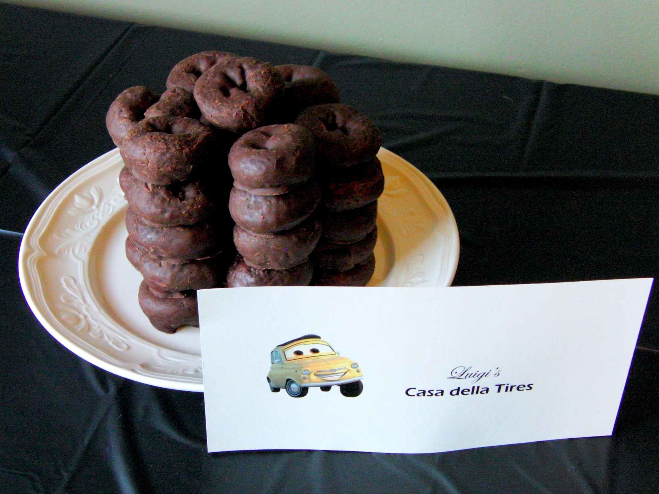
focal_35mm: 64
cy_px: 247
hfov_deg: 30.3
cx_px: 330
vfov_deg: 22.9
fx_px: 1218
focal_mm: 11.4
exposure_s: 1/50
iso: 400
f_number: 3.5
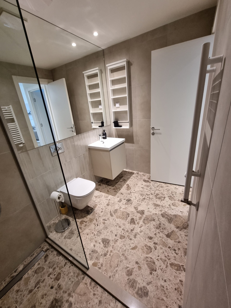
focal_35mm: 13
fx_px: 116
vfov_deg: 106.2
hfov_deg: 89.9
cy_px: 154
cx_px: 116
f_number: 2.2
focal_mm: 2.2
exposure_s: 1/50
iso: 250
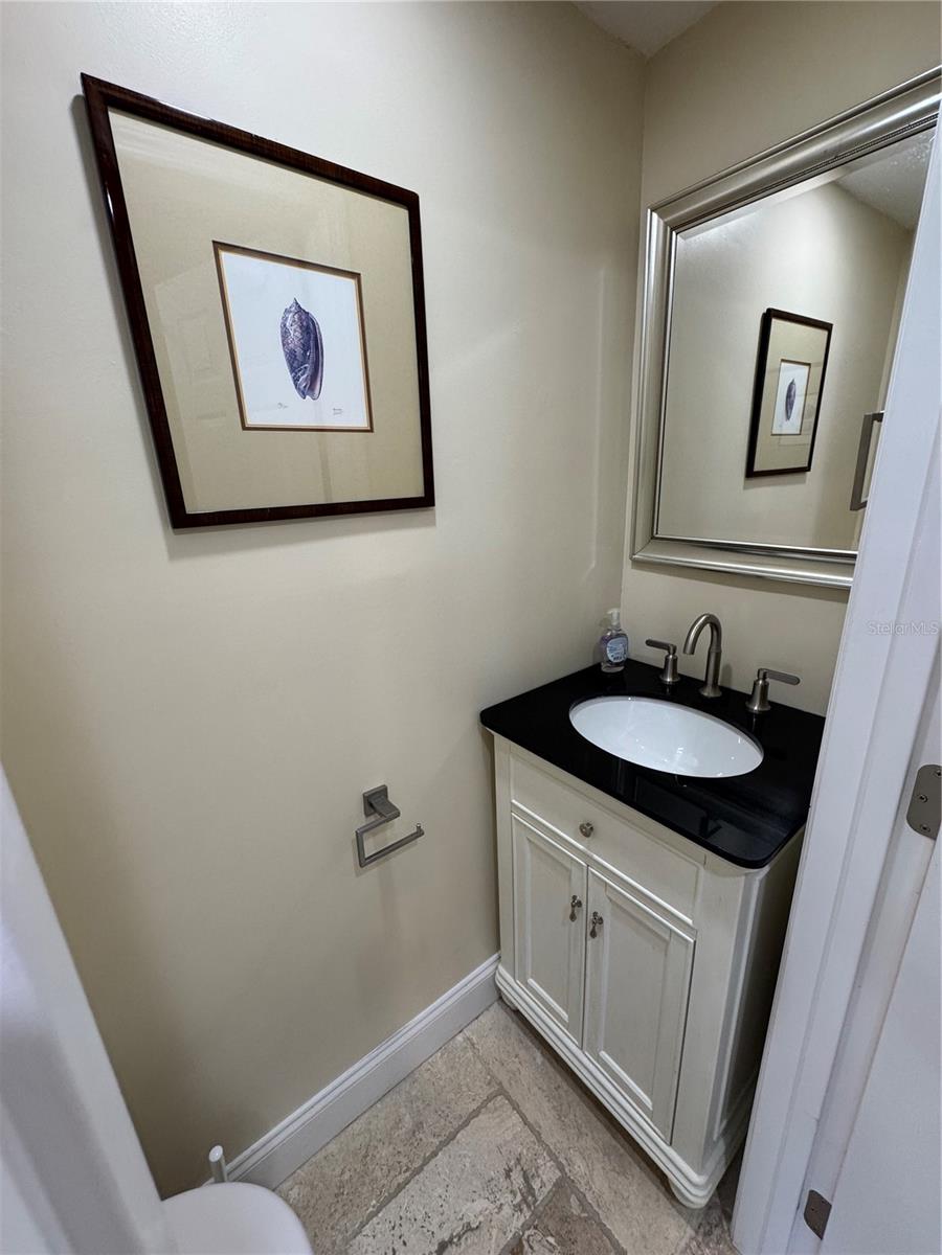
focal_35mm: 14
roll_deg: +5.0
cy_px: 628
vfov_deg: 102.1
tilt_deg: -16.9
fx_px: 508
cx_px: 471
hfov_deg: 85.7
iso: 200
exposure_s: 1/120
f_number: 2.2
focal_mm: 2.22
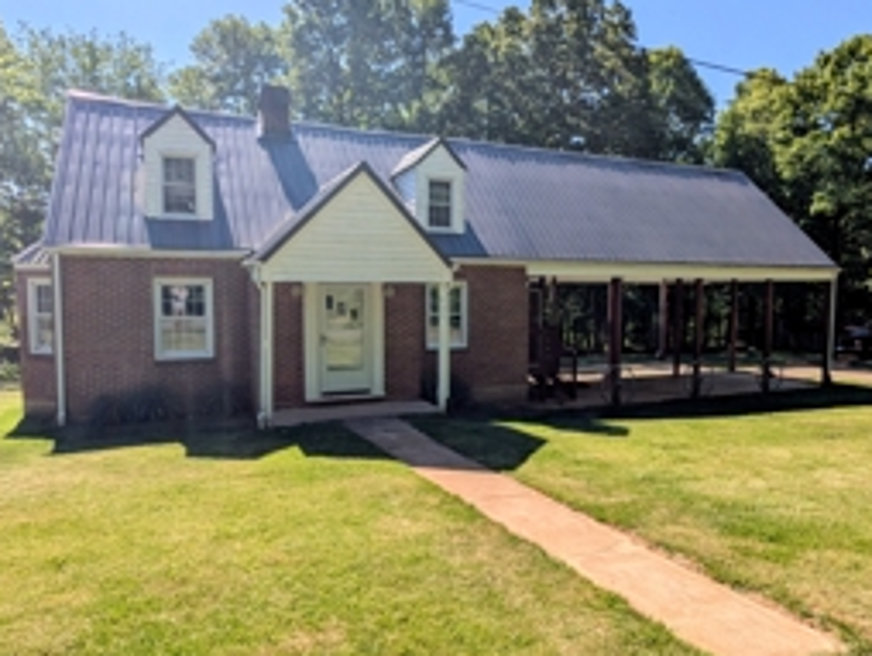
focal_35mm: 23
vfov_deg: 59.0
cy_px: 335
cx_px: 451
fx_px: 580
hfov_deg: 73.8
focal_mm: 2.35
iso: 54
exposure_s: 1/2000
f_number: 2.2
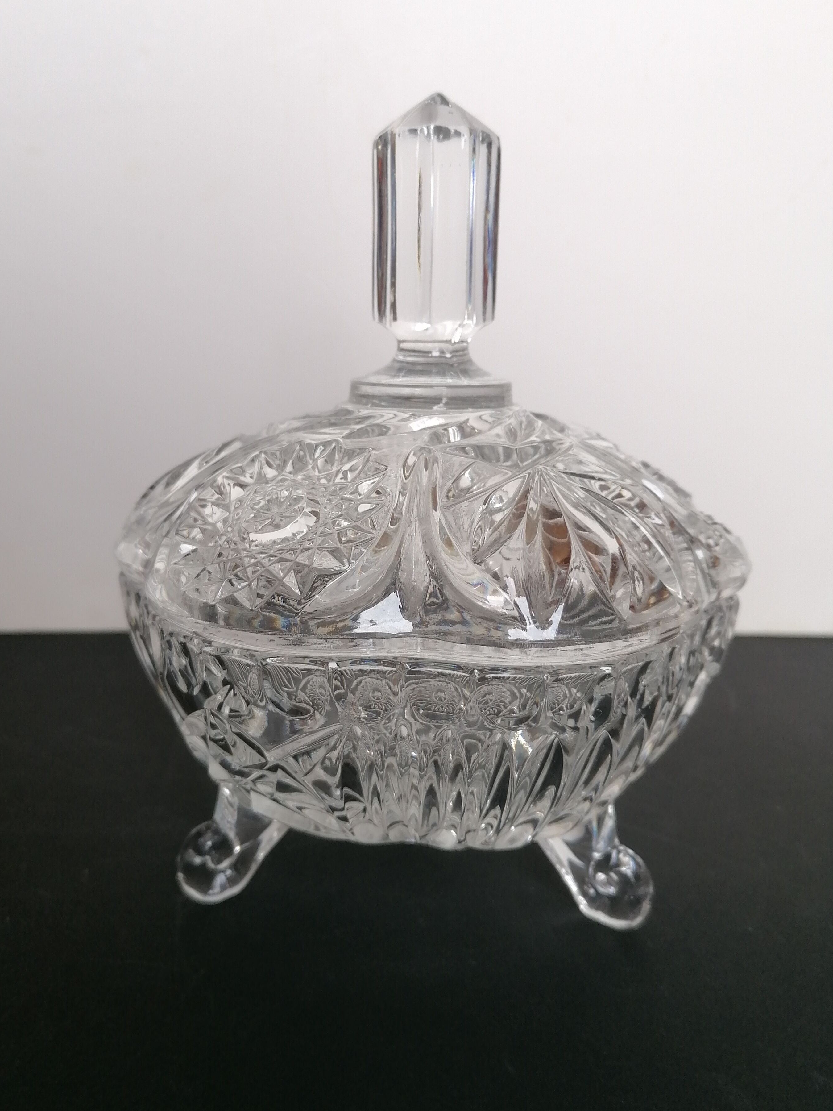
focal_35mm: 30
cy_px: 577
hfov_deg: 46.8
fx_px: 963
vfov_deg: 59.9
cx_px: 391
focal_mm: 4.75
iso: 100
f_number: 1.8
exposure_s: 1/50
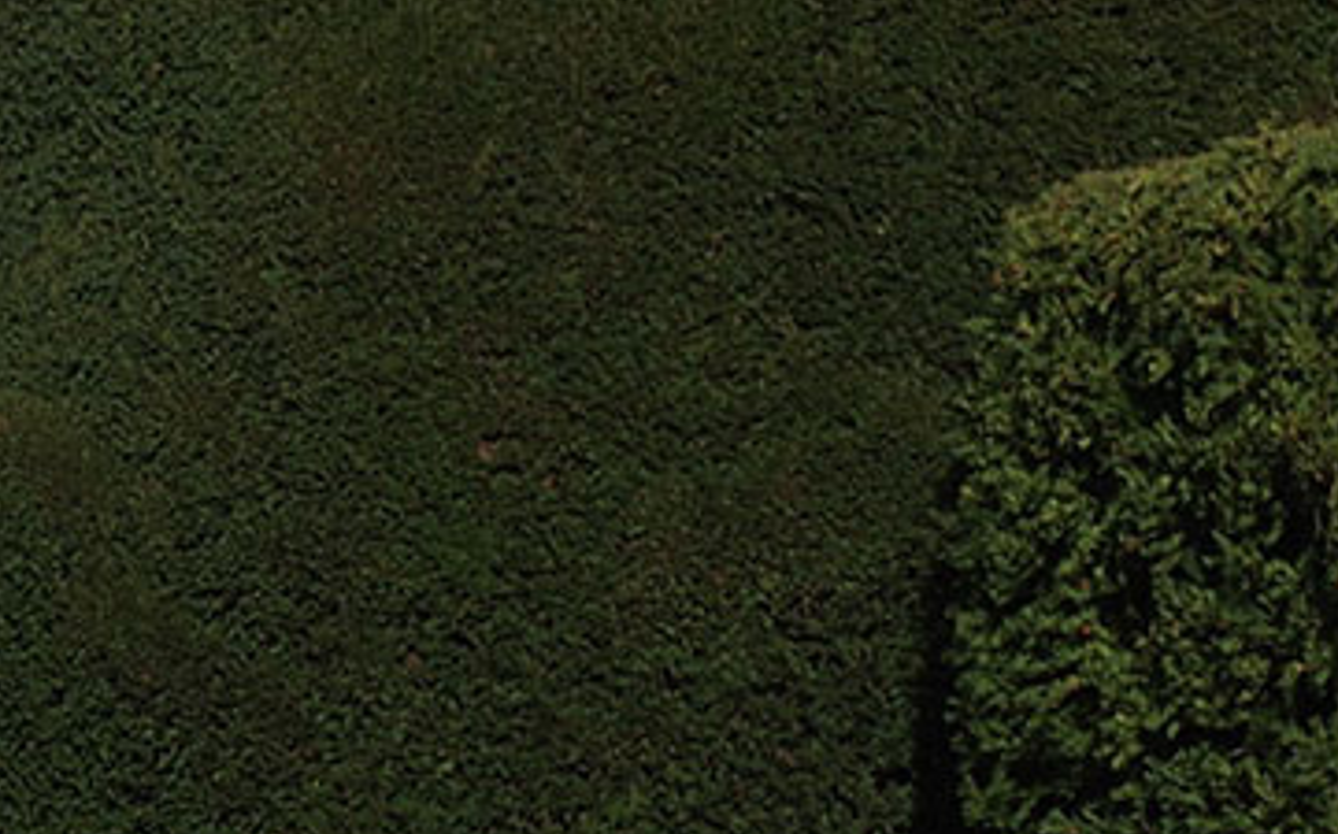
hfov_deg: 8.5
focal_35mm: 243
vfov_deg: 5.4
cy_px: -232
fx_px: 8854
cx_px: -541
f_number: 7.1
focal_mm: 28
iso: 100
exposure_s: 1/160
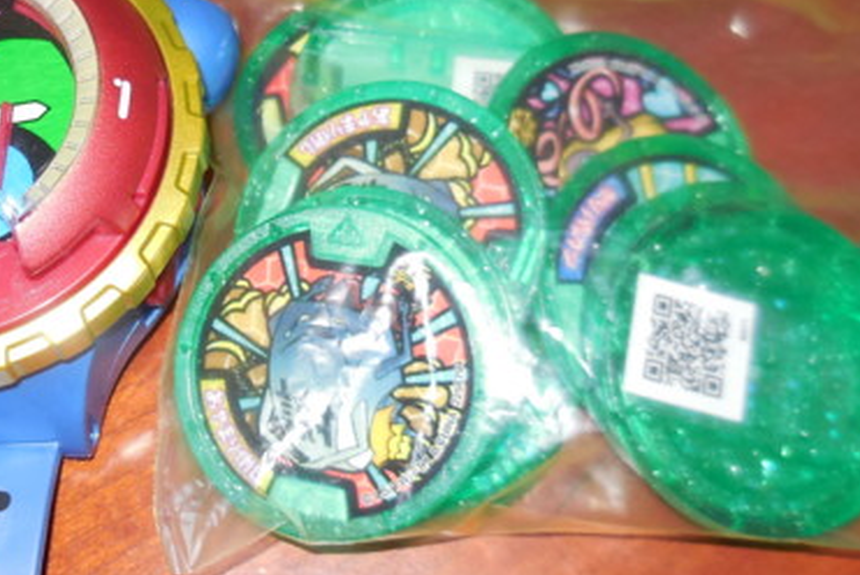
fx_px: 1339
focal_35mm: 56
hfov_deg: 34.9
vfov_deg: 24.2
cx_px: 229
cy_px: 220
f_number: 3.1
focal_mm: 4.5
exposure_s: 1/25
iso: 125
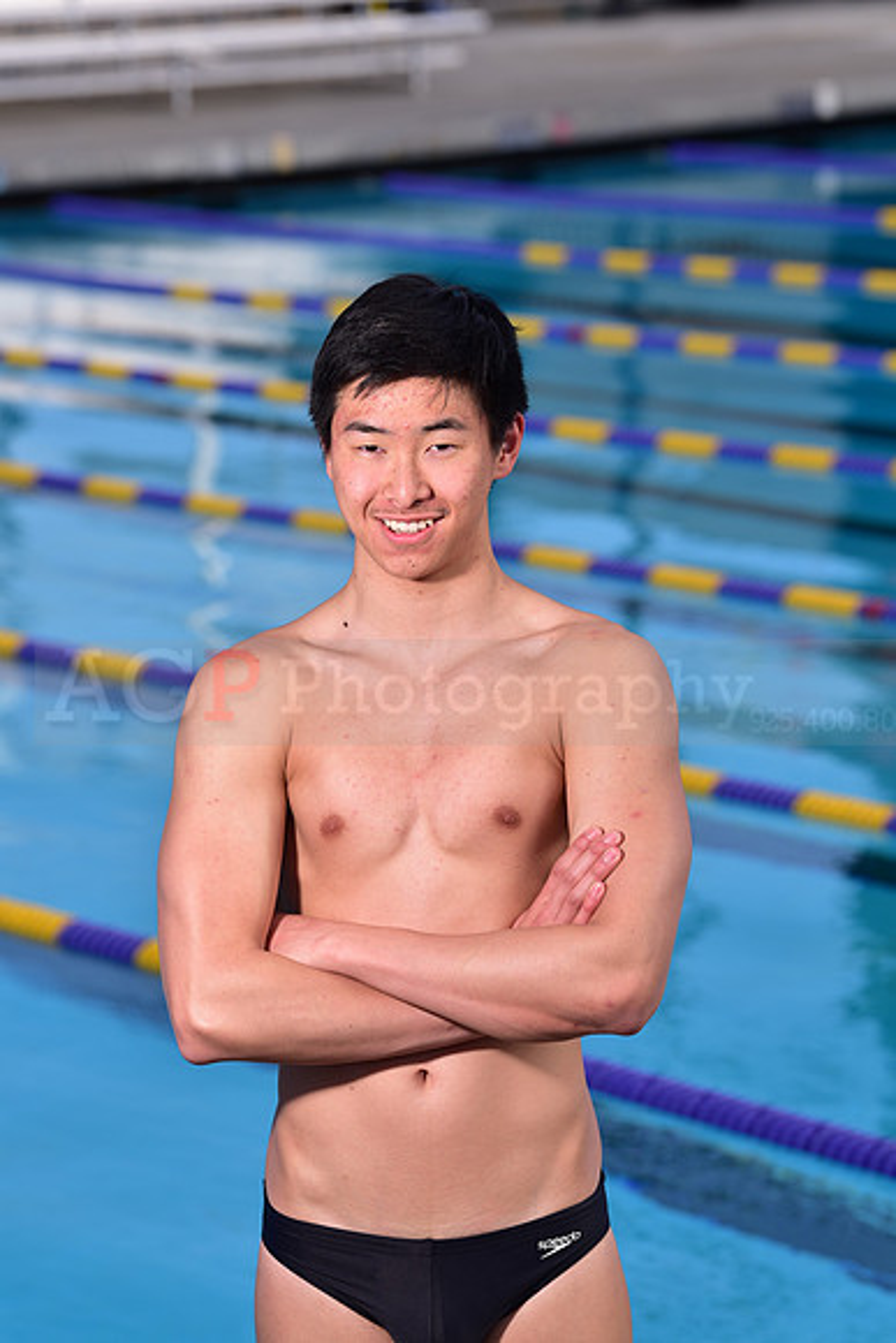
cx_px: 448
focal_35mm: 155
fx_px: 5783
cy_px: 672
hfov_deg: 8.9
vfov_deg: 13.2
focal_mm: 155
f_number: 6.3
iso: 80
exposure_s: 1/250
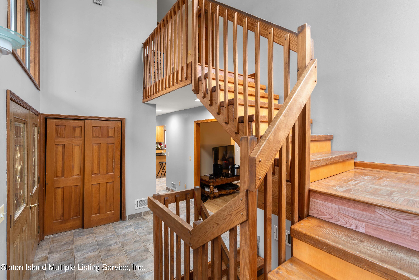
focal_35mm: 16
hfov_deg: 96.7
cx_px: 210
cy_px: 140
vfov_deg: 73.7
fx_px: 186
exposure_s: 1
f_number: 9
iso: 250
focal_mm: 16
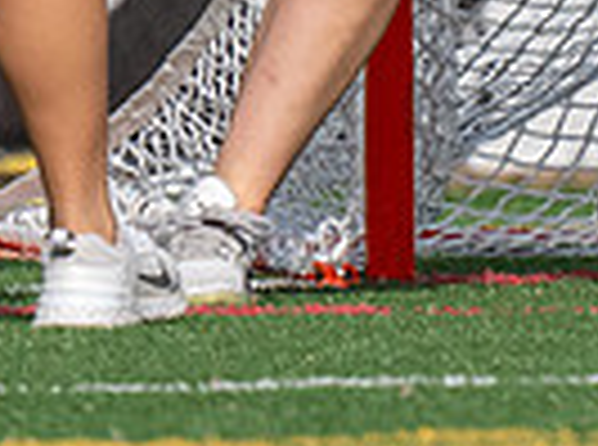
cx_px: 860
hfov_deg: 0.5
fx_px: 63574
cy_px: -543
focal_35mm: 3690
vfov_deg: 0.4
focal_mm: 500
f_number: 5.6
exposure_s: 1/2500
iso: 640
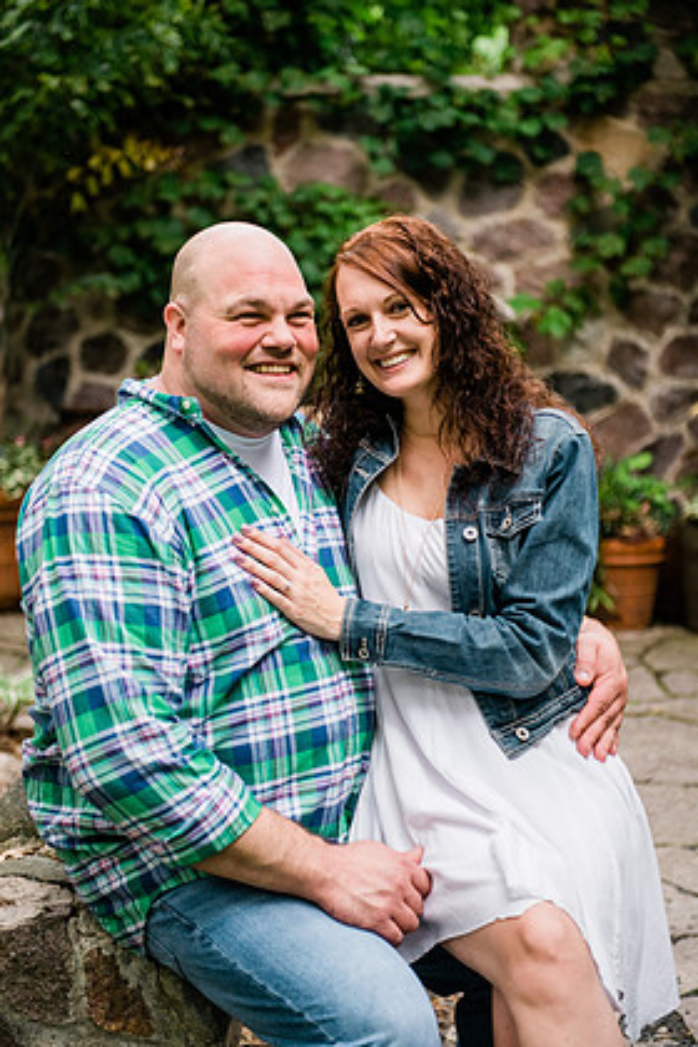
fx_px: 2181
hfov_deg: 18.2
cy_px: 514
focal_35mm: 75
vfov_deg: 27.0
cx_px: 332
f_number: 2.8
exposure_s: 1/200
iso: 500
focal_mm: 70
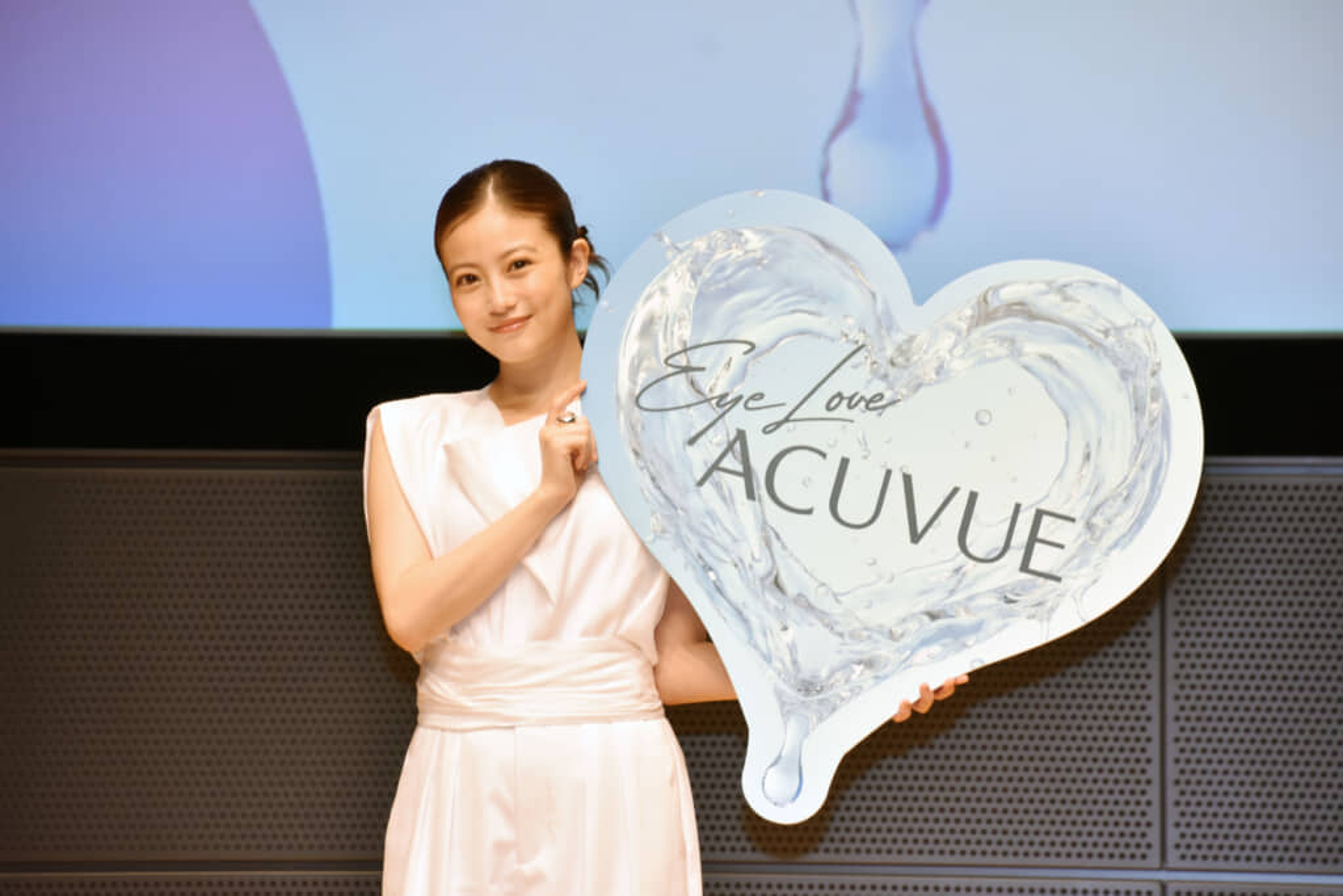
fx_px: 8115
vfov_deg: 6.3
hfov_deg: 9.5
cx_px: 672
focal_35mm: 218
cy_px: 448
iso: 800
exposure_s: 1/160
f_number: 7.1
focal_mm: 145
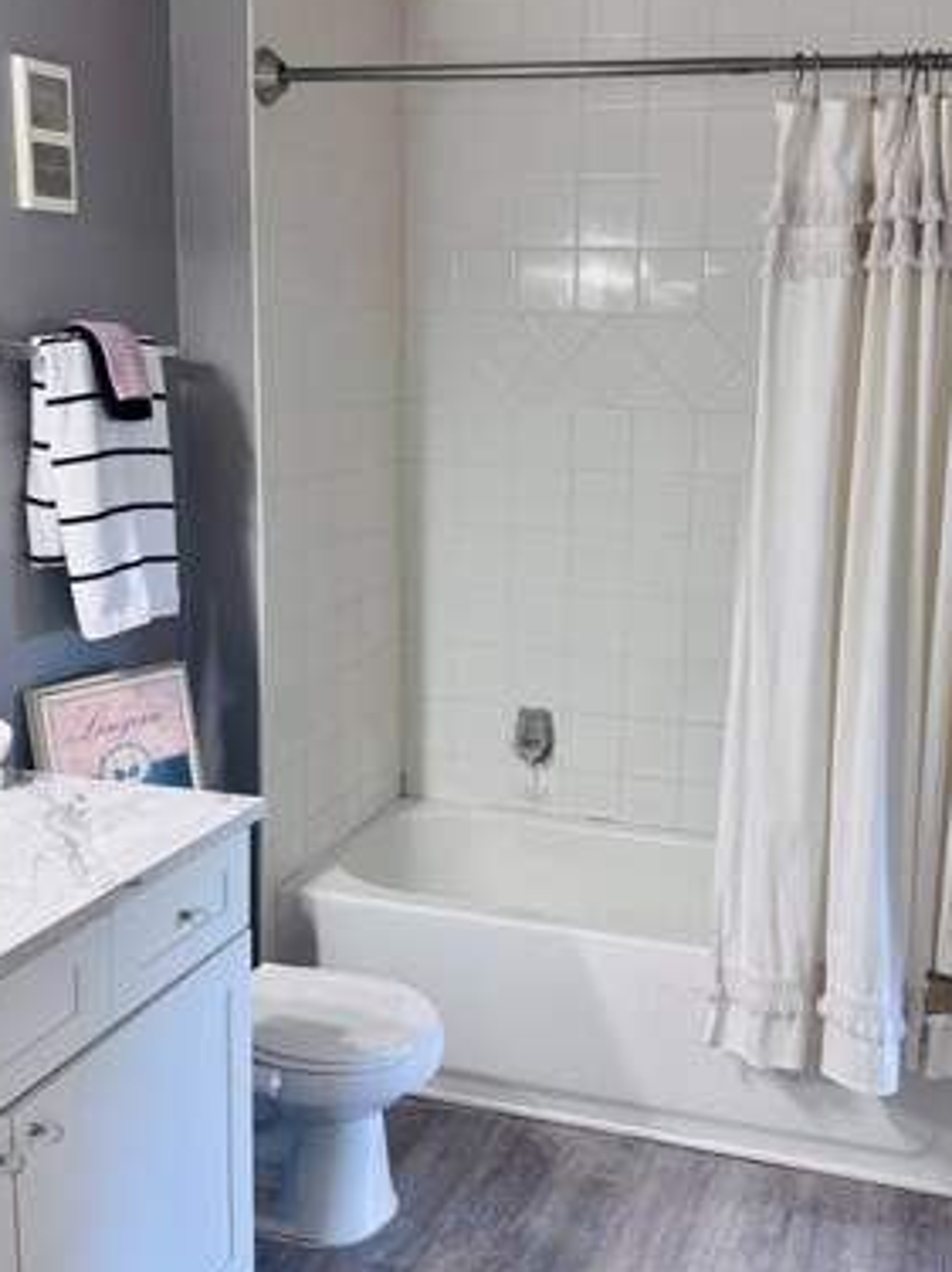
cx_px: 552
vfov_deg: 45.8
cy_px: 631
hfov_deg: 35.0
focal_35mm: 41
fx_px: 1504
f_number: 1.78
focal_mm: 6.76
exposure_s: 1/60
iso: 125
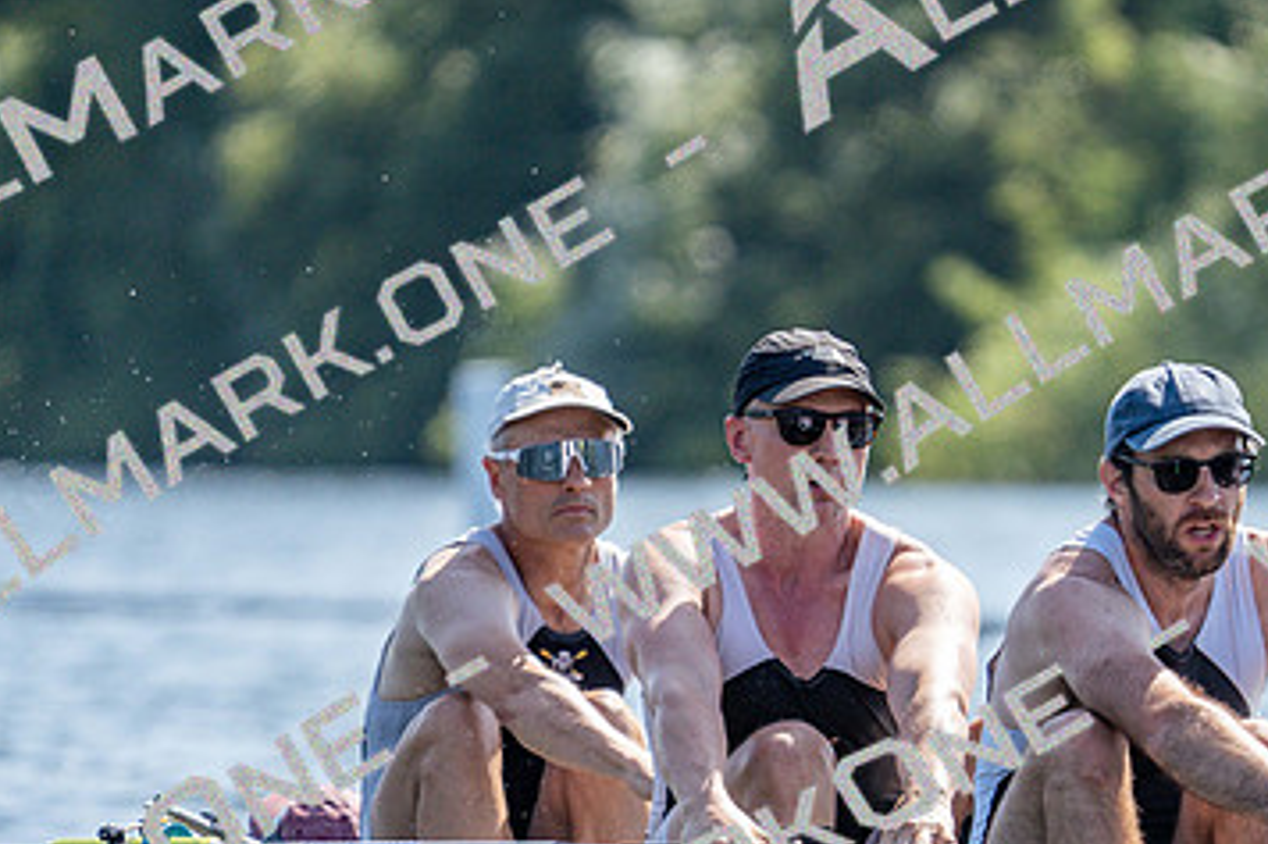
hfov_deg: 3.0
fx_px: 24045
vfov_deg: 2.0
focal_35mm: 683
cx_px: 987
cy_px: 653
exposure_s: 1/2000
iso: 500
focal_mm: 419
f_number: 6.3
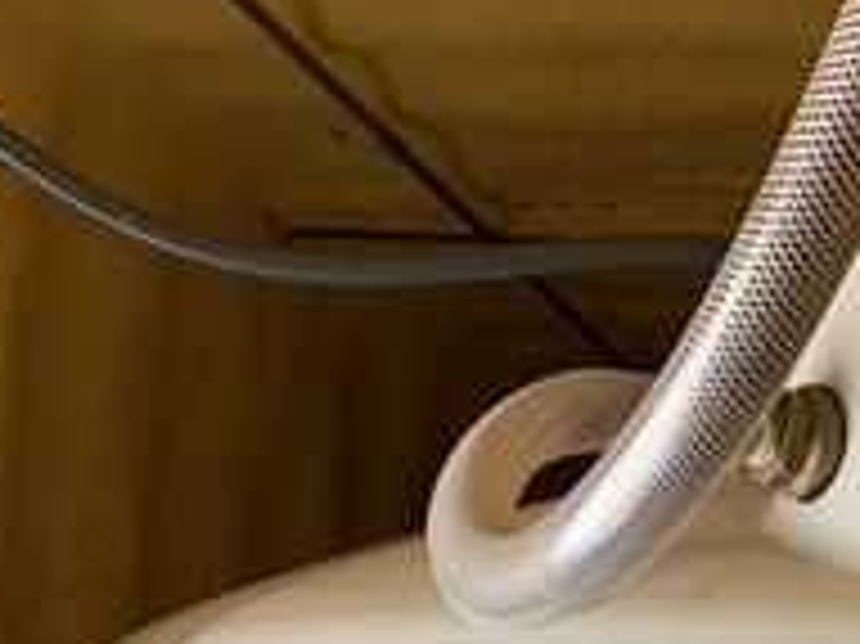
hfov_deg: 17.6
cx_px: 1389
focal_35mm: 97
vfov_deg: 14.3
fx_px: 2408
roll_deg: -2.0
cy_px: 934
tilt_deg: +4.1
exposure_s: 1/121
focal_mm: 4.25
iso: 40
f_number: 1.8
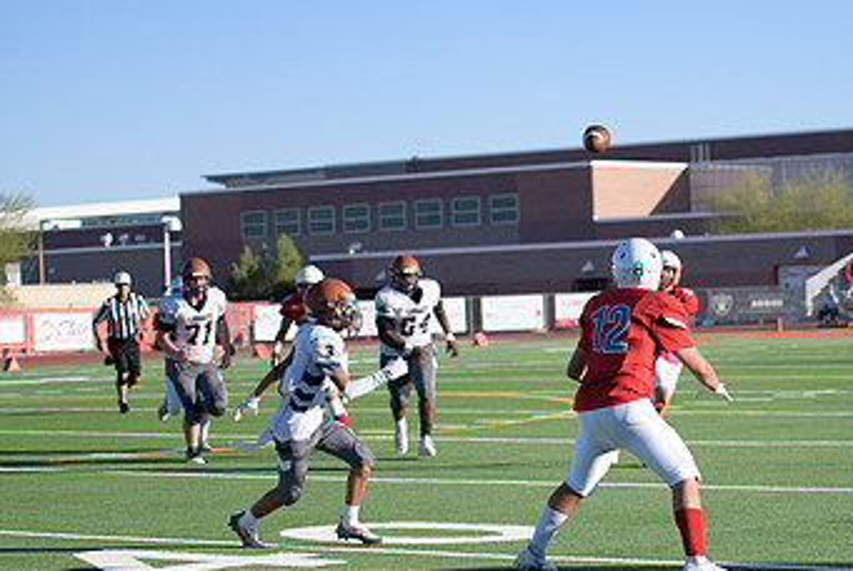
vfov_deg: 11.5
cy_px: 342
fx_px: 2822
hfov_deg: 17.1
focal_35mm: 119
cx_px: 645
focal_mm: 70
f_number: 2.8
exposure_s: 1/5000
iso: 360
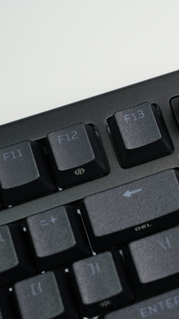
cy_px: 158
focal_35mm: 70
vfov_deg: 30.2
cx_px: 183
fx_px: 591
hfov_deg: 16.8
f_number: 4.5
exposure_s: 1/80
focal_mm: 44
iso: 500
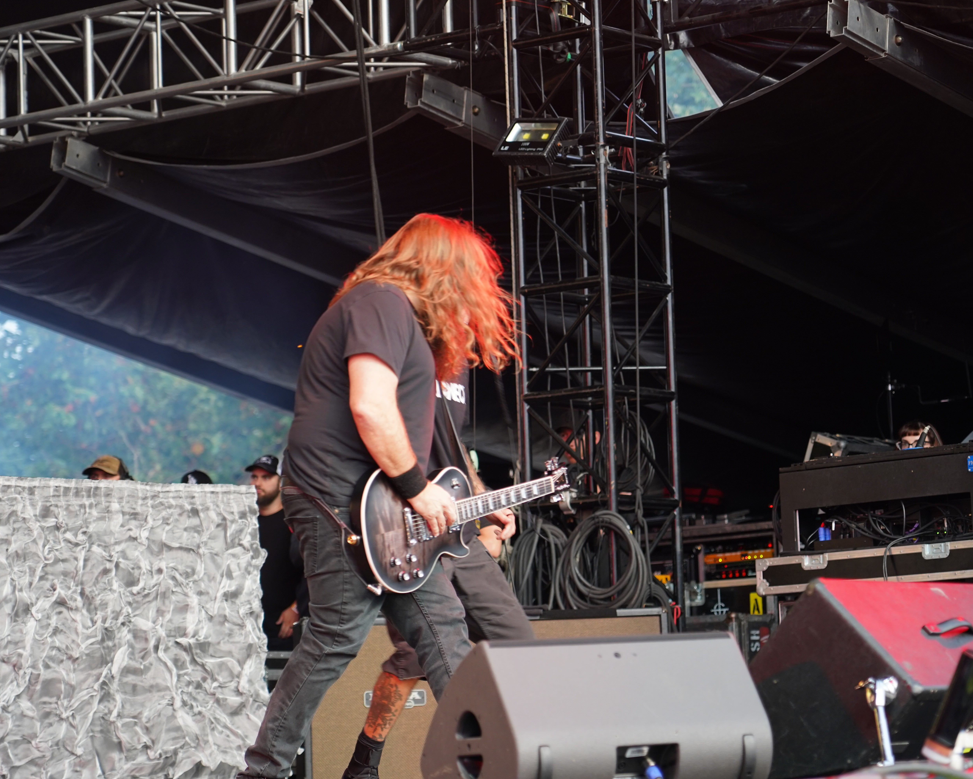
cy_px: 390
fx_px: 3427
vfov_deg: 13.0
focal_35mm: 119
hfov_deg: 16.2
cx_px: 507
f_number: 4
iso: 800
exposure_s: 1/125
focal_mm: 105
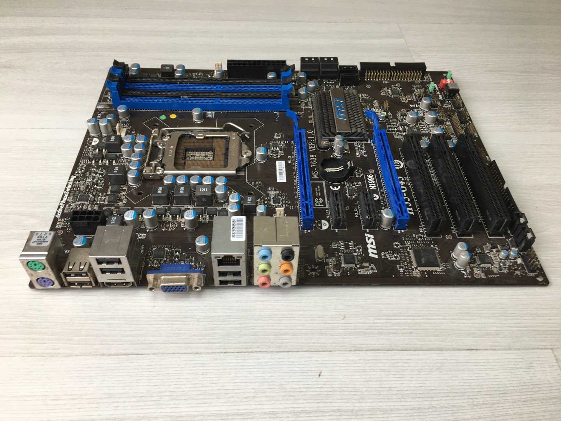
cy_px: 210
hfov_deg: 61.7
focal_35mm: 29
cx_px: 280
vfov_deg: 48.2
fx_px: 470
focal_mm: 4.15
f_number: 2.2
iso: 32
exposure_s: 1/50
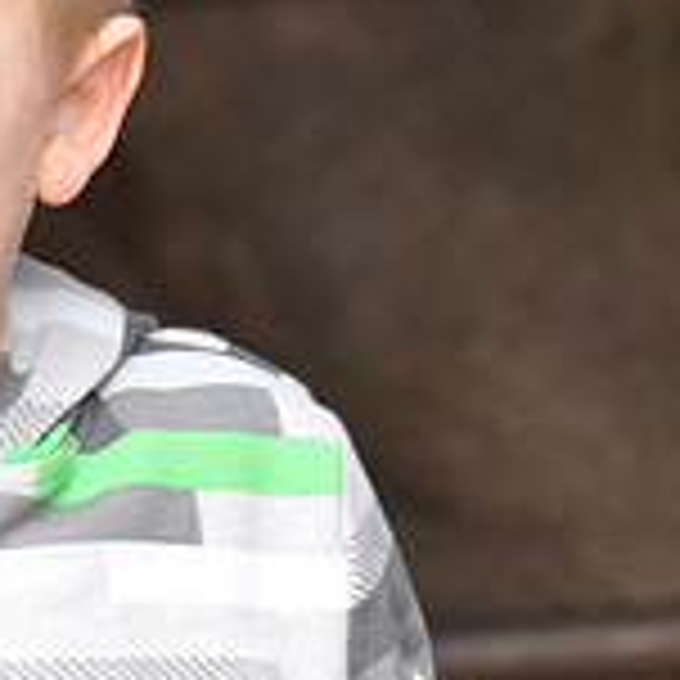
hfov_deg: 3.2
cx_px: -293
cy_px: 209
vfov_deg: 3.2
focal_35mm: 548
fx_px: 12179
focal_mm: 112
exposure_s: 1/200
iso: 320
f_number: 5.6
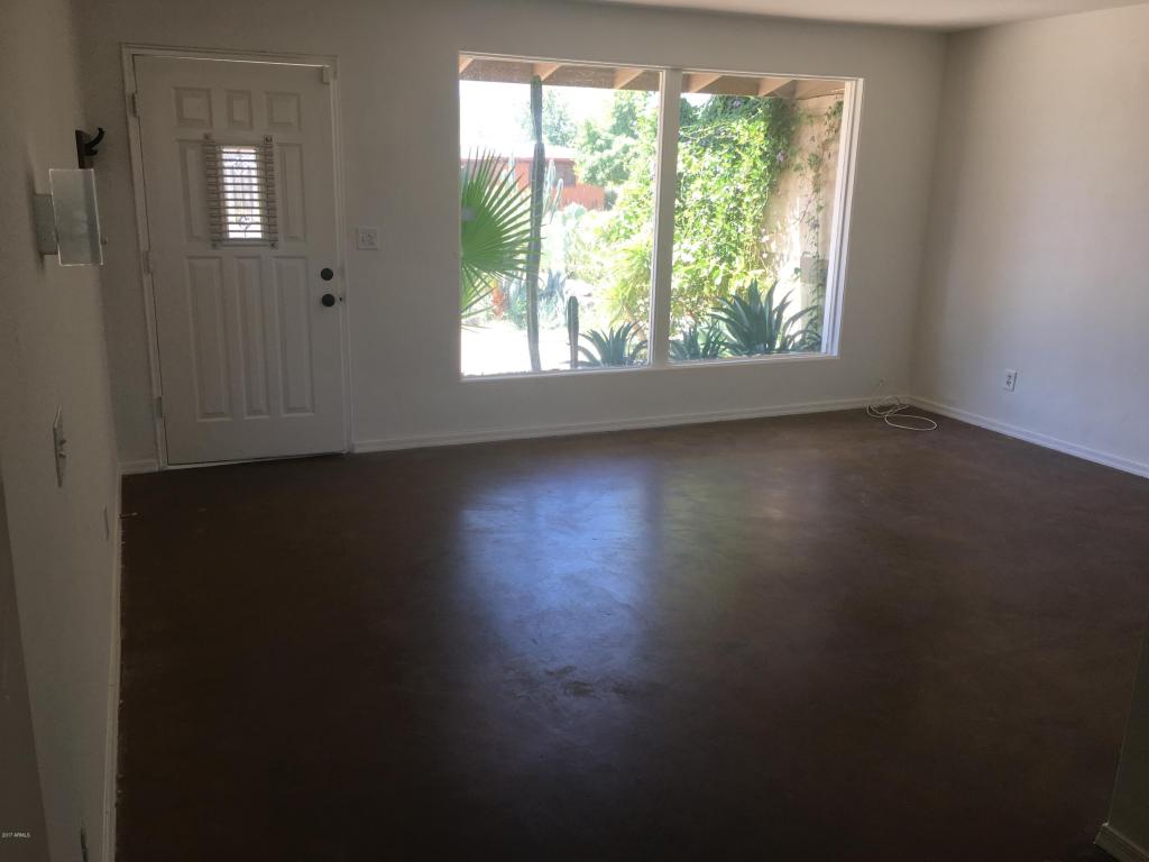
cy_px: 431
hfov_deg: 61.7
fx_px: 963
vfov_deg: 48.2
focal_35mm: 29
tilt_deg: -13.5
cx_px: 574
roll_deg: -1.1
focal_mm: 4.15
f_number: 2.2
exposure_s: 1/100
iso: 25
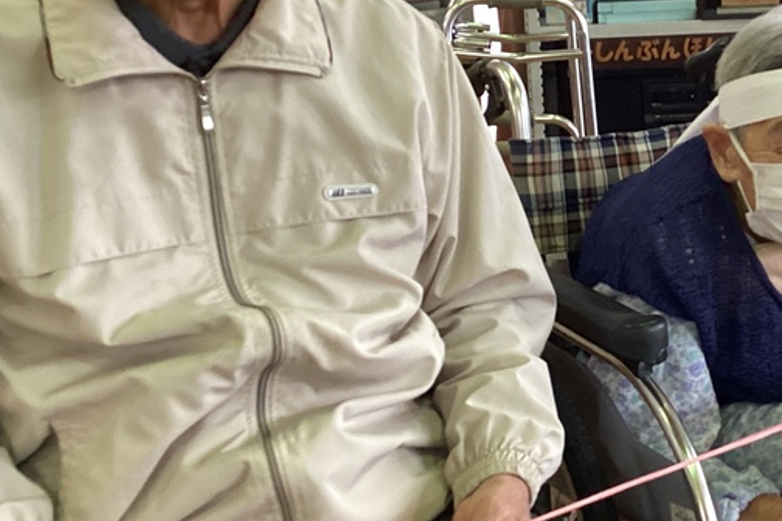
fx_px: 1390
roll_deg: +1.9
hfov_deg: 29.9
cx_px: 723
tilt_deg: -11.4
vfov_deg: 21.2
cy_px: 203
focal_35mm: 64
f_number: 2.4
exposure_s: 1/60
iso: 200
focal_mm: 3.3
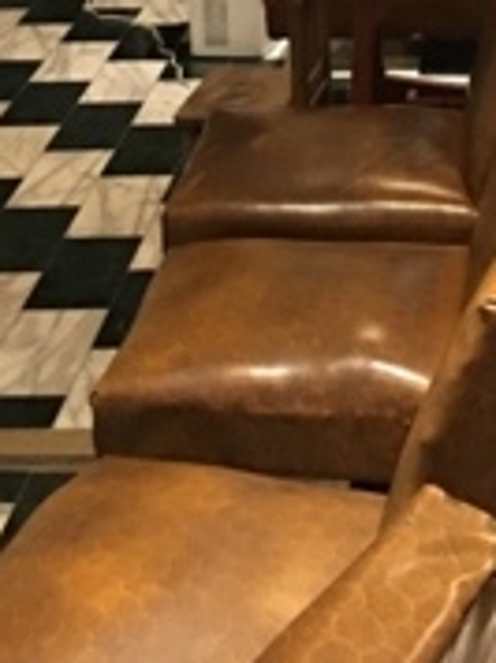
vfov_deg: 17.4
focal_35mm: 98
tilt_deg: -1.4
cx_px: 414
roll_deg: +1.2
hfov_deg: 14.9
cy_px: -421
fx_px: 1877
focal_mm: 4.15
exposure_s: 1/10
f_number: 2.2
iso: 100
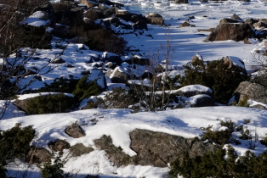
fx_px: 616
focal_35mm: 83
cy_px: 45
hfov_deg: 24.0
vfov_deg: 16.4
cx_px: 217
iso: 500
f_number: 11
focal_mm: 10.8
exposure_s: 1/800
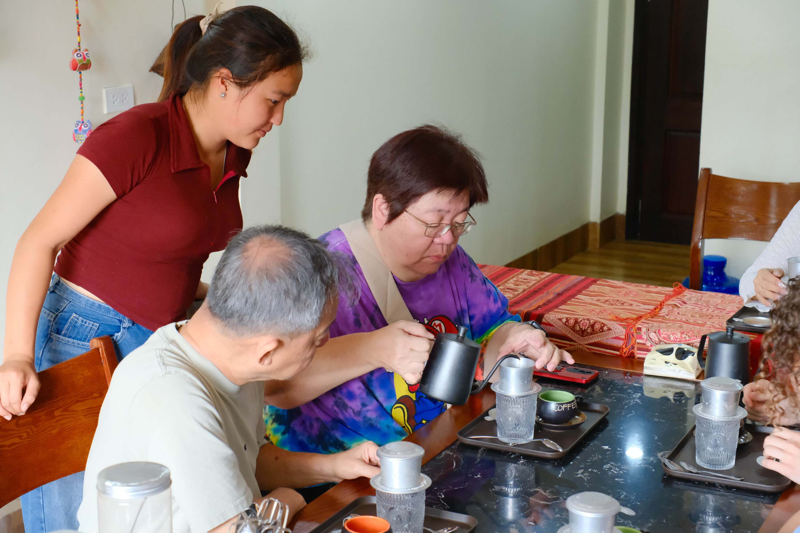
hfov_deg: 33.9
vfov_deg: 23.0
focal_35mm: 59
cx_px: 400
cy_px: 266
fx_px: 1311
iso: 5000
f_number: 5.6
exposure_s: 1/110
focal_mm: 39.5
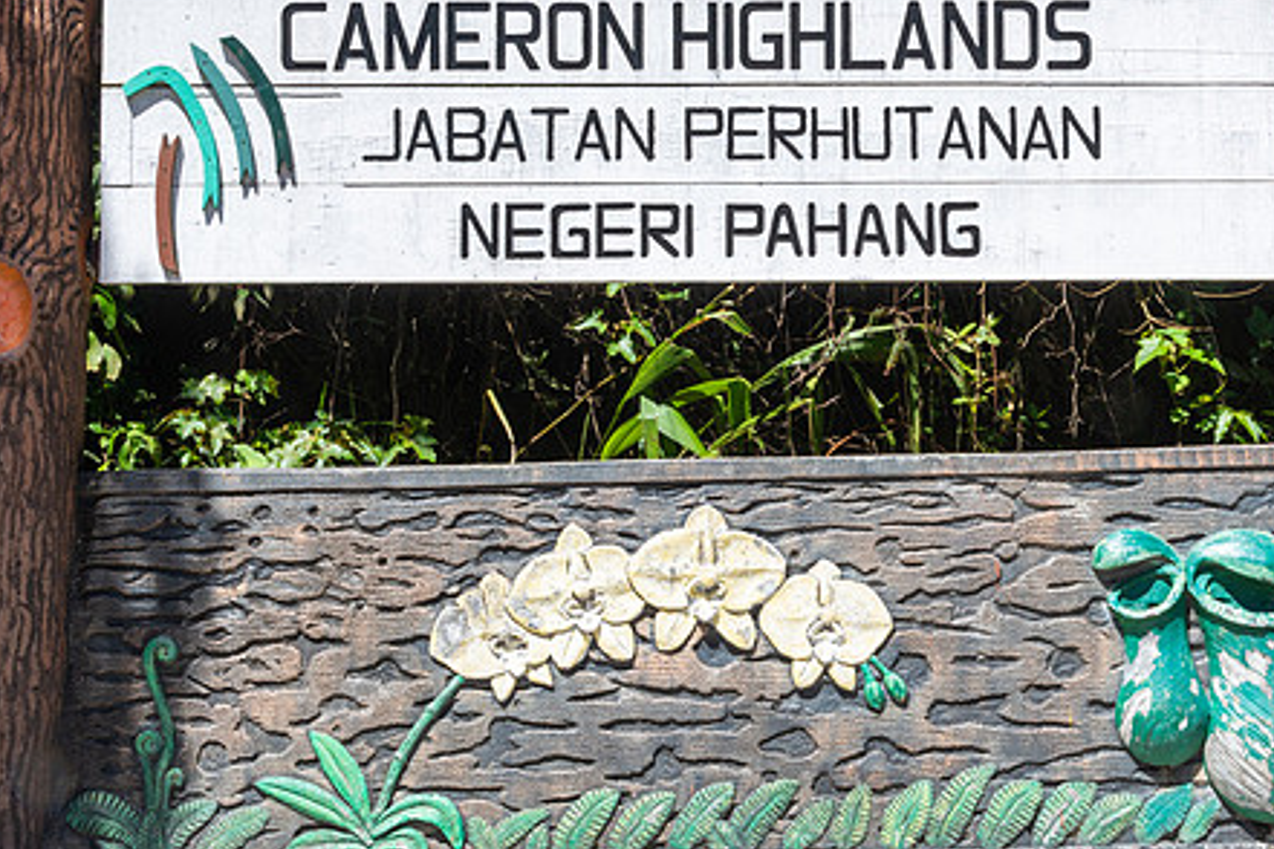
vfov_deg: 22.2
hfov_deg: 32.9
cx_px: 696
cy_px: 305
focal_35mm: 61
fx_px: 2159
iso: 160
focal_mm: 44
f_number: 22
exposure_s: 1/45
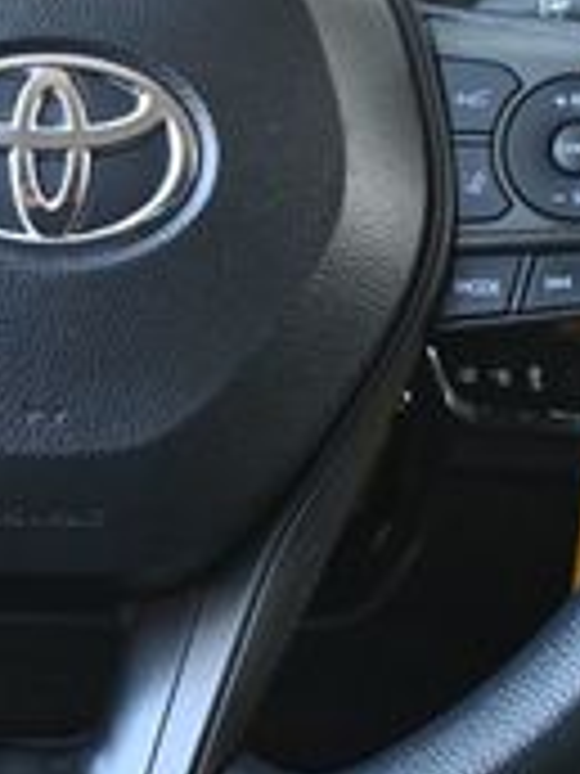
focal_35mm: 148
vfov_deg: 13.3
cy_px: 158
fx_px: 3304
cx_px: 67
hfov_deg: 10.0
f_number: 4.5
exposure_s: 1/125
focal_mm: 27.5
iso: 1000
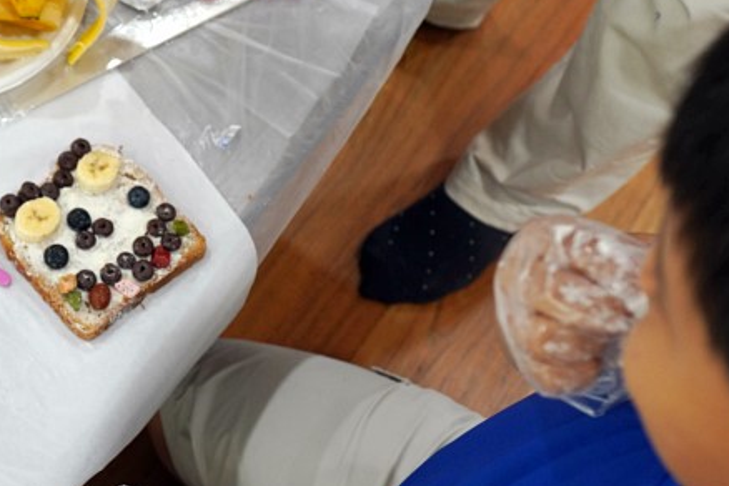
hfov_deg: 27.3
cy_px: 183
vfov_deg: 18.9
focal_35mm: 72
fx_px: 1458
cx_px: 112
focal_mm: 35
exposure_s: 1/160
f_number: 4
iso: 1250
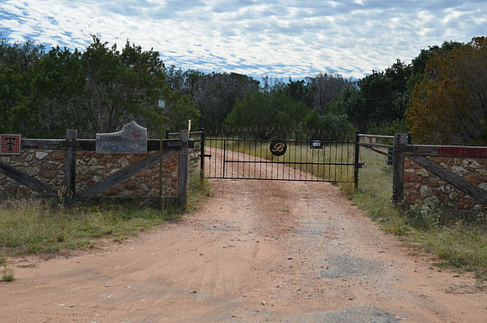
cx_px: 244
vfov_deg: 25.6
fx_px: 709
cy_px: 162
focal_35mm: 52
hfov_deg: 37.9
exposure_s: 1/250
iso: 200
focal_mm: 35
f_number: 8
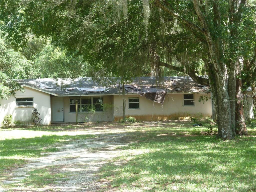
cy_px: 96
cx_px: 128
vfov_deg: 16.4
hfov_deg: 21.8
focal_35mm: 90
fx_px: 666
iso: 80
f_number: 4.3
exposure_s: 1/50
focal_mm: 14.7
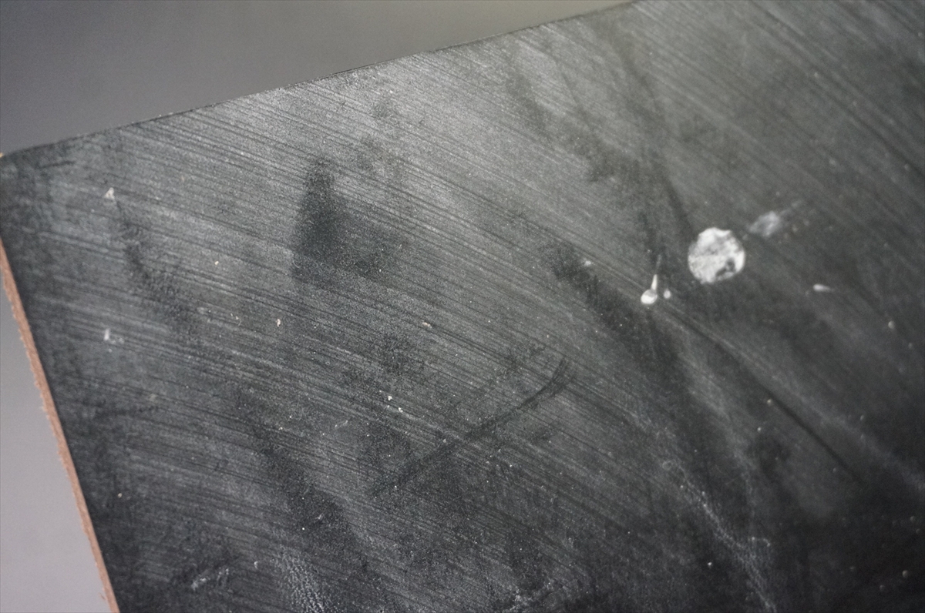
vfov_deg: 27.2
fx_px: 1270
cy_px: 306
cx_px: 462
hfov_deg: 40.0
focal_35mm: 50
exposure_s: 1/100
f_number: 5
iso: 3200
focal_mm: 33
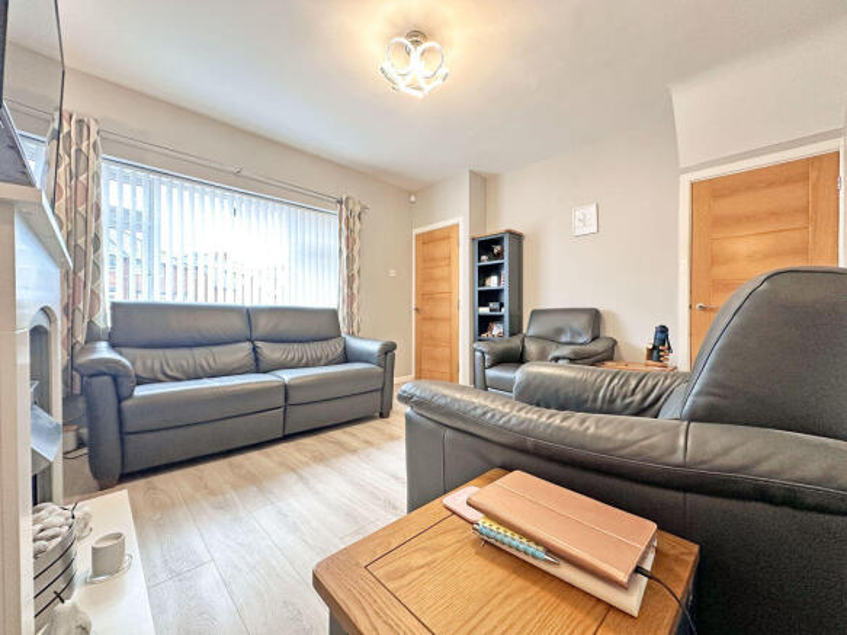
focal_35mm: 14
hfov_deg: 102.1
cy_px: 318
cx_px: 424
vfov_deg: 85.7
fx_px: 342
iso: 200
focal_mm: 2.22
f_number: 2.2
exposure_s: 1/50
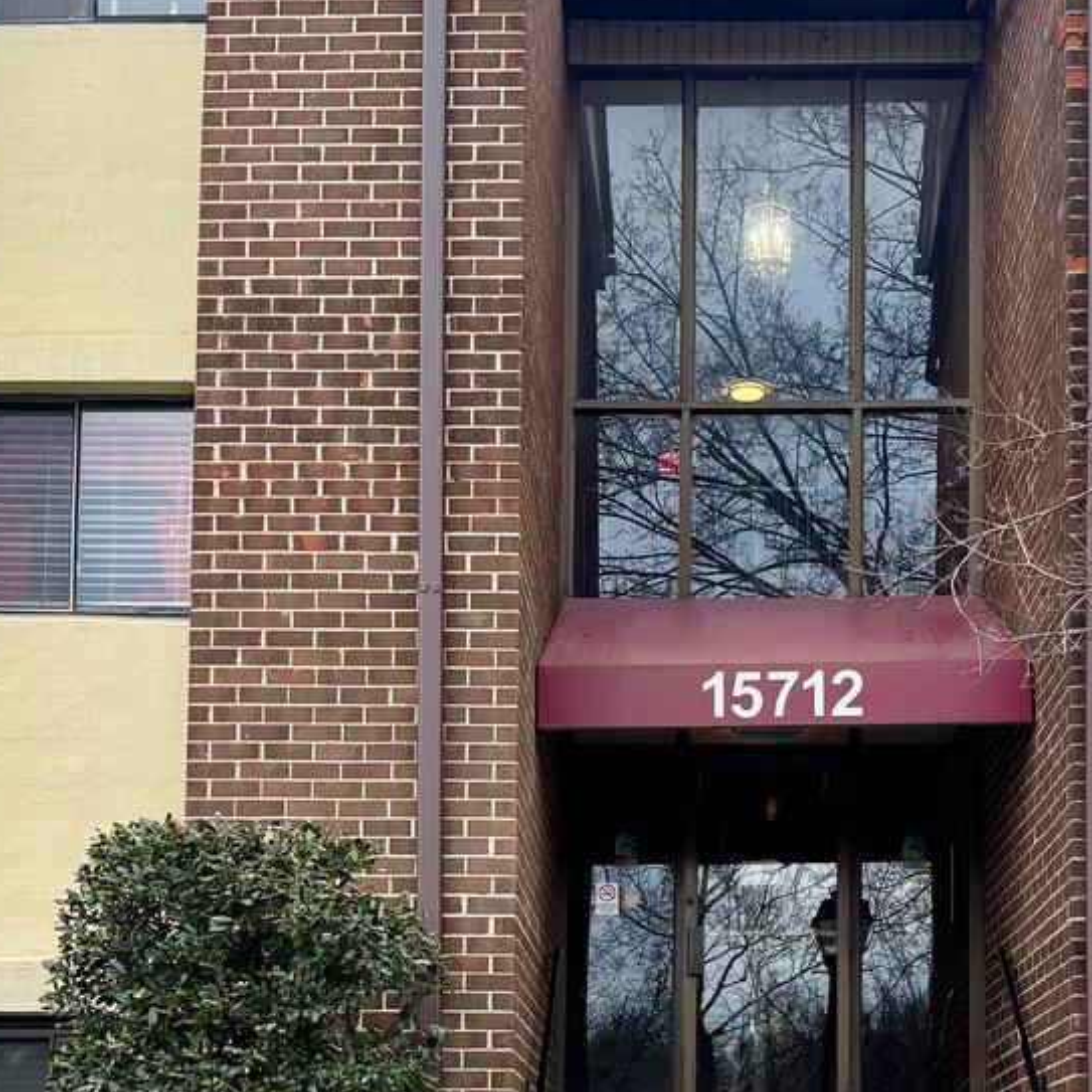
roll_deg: -1.1
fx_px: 2141
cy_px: 981
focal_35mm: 60
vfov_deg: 27.6
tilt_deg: +6.9
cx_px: 648
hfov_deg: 28.6
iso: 80
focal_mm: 6.76
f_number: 1.78
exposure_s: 1/604
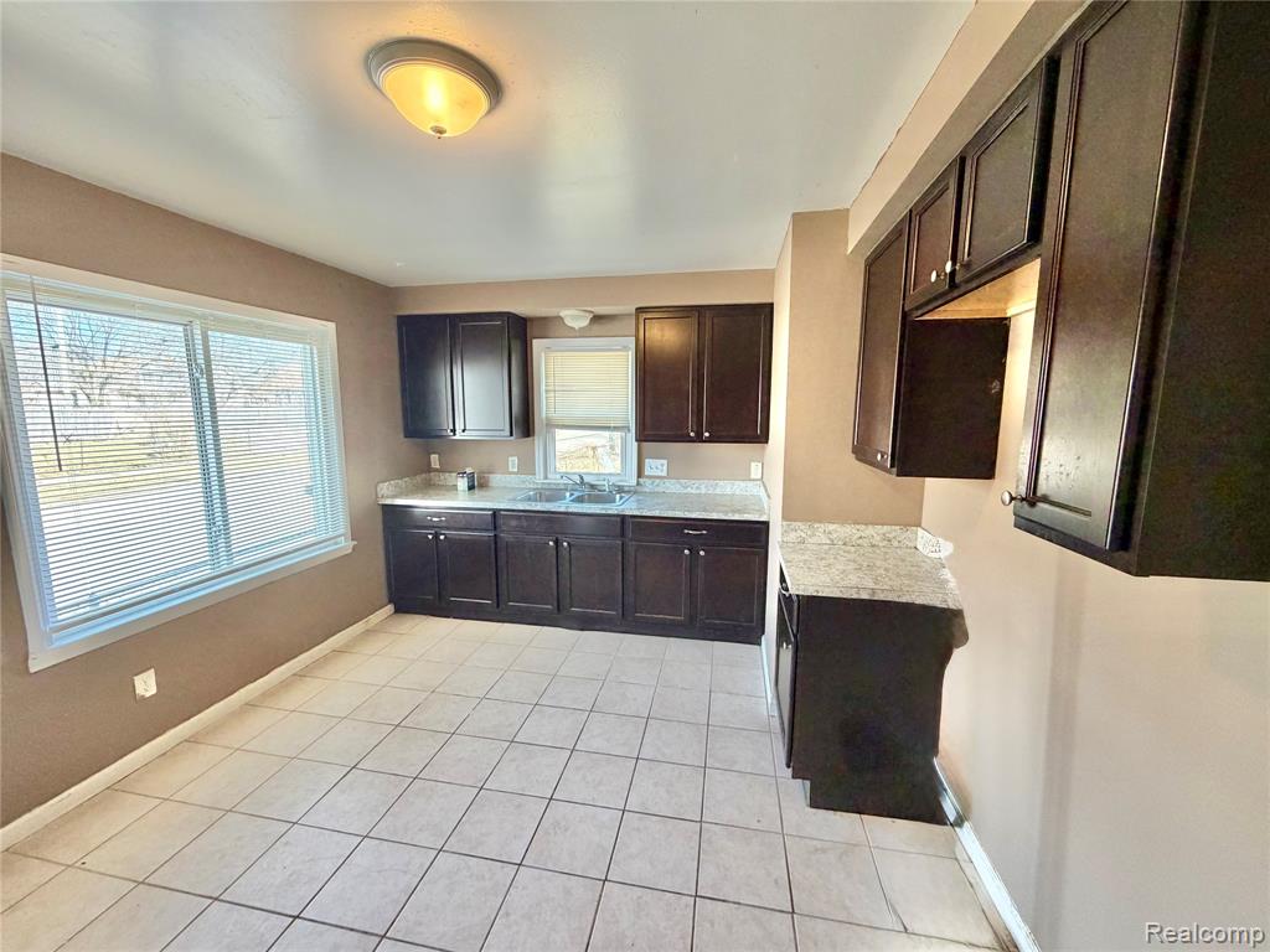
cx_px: 635
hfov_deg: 102.1
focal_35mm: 14
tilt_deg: -8.2
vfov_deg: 85.7
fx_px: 514
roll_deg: +0.1
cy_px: 476
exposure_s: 1/120
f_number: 2.2
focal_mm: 2.22
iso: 250
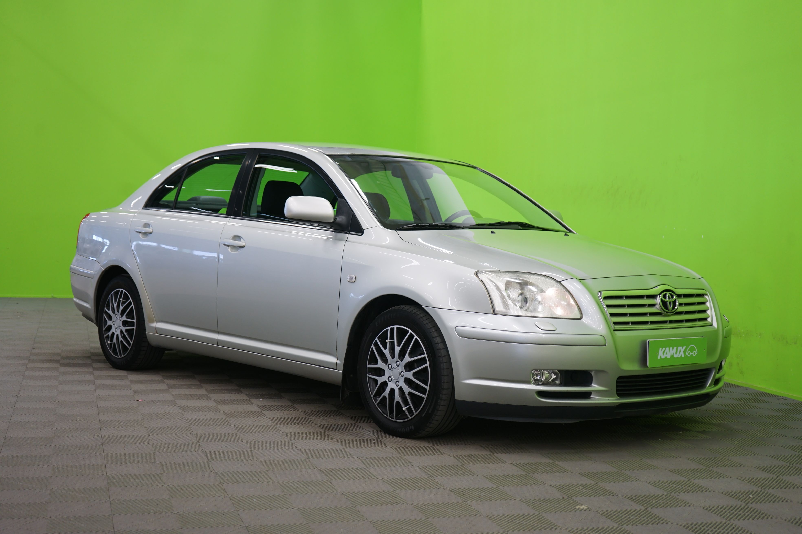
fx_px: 1092
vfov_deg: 27.5
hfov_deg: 40.3
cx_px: 401
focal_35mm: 49
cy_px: 267
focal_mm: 49
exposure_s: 1/10
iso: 400
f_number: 4.5
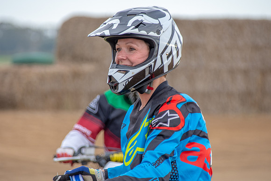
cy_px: 75
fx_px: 4253
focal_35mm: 565
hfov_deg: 3.6
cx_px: 140
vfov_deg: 2.4
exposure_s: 1/160
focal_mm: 300
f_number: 6.3
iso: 400
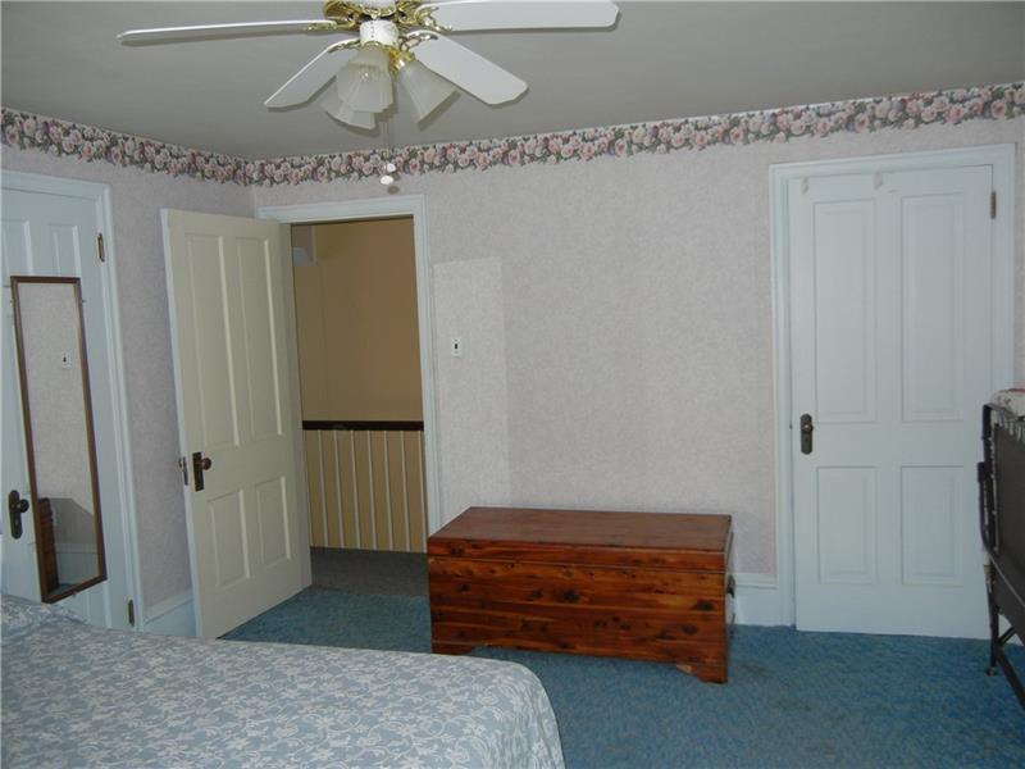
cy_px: 384
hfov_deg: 60.0
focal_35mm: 30
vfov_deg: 46.8
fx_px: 888
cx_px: 512
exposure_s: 1/30
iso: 200
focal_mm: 5.4
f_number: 3.5
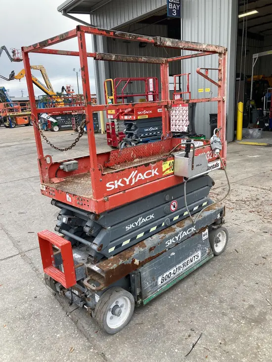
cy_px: 181
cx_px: 136
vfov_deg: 63.4
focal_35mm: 28
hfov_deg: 49.8
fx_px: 293
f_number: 1.8
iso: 20
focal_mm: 3.99
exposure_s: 1/412
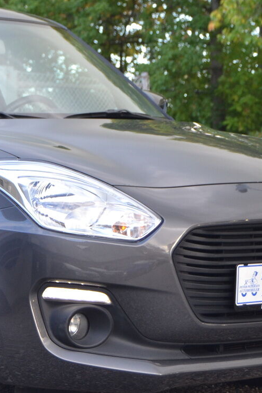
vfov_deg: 15.6
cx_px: -53
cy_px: 204
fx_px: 1430
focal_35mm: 131
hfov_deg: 10.3
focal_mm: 34
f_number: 5.6
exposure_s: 1/125
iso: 400
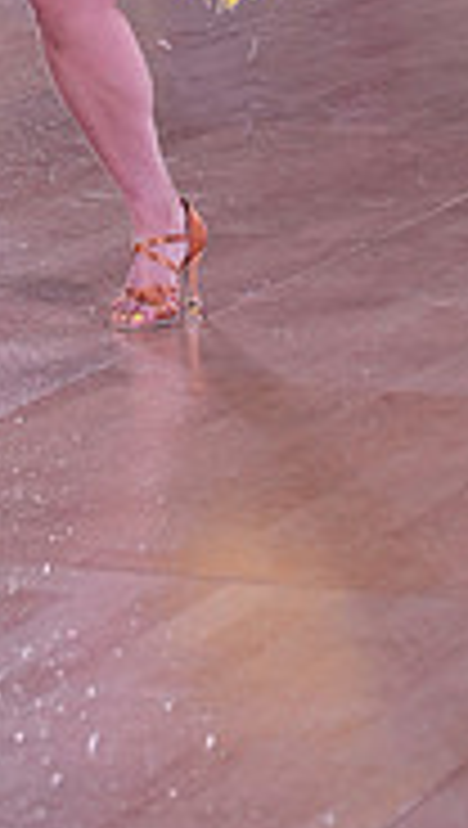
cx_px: -74
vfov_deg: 8.7
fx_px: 5363
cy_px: -342
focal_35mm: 244
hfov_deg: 5.0
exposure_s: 1/400
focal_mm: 74
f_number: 4
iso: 1600
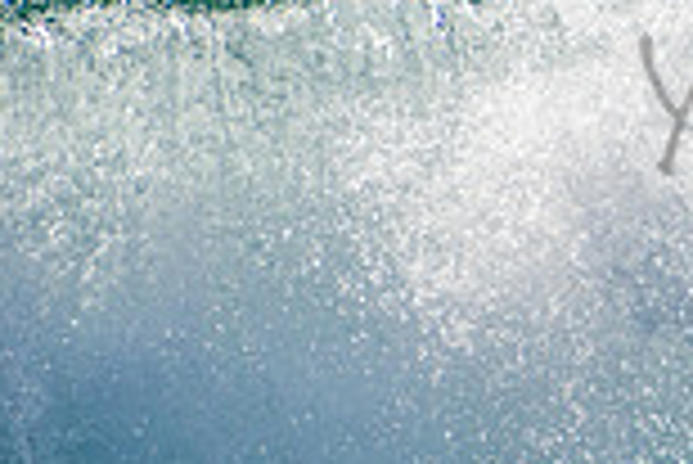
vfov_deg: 0.6
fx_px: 43507
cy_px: 65
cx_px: 1102
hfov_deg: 0.9
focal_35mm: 2258
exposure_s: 1/2000
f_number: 5.6
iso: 200
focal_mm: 400
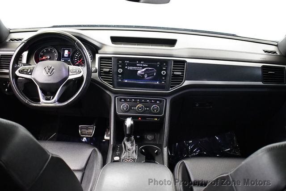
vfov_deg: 36.9
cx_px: 143
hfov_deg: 53.1
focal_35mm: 36
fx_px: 286
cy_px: 96
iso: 5000
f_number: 3.5
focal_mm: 18
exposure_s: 1/60
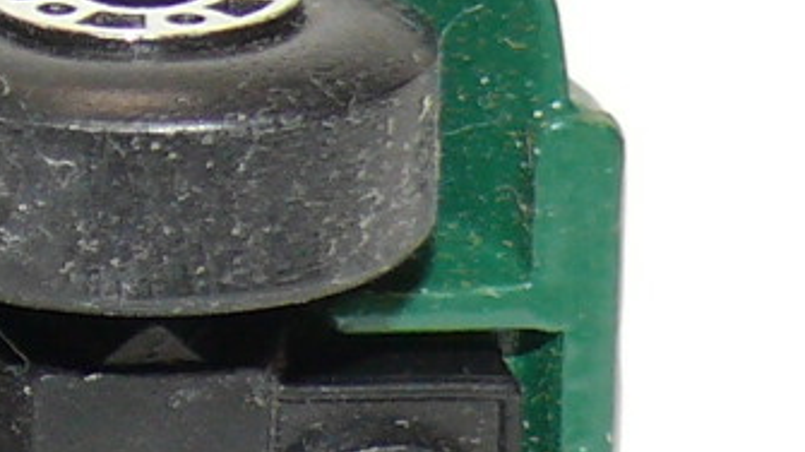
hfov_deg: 4.6
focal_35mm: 463
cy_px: 512
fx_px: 9877
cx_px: -947
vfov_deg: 2.6
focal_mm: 12.5
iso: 100
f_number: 4
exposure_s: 1/30
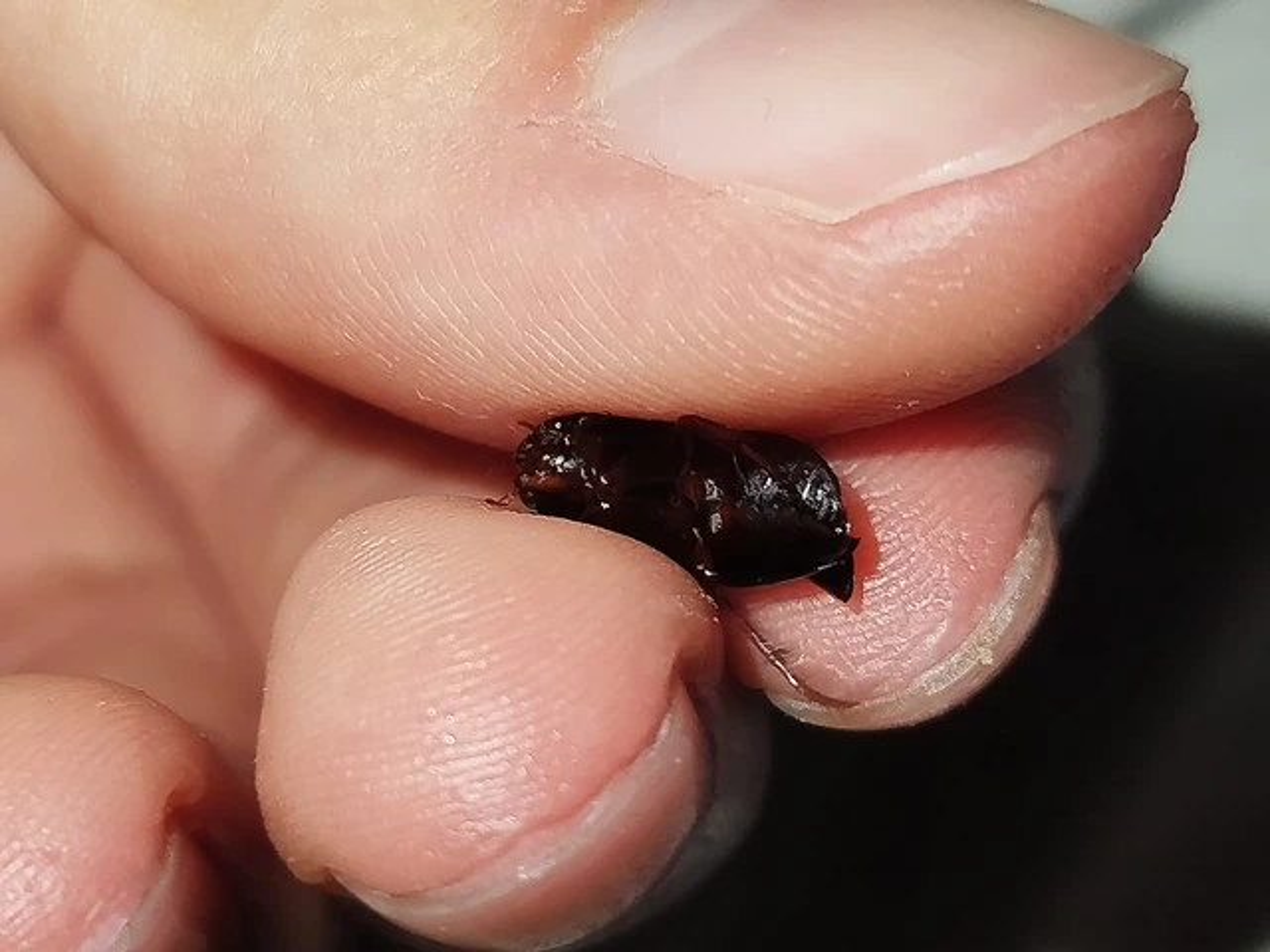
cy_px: 476
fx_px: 2715
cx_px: 635
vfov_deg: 19.9
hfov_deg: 26.3
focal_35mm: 74
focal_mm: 5.31
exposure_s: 1/50
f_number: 1.7
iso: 125
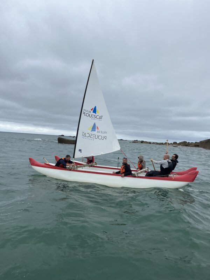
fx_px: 210
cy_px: 140
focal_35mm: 26
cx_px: 105
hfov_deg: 53.1
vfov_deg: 67.3
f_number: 1.6
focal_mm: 5.1
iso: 50
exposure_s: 1/3215
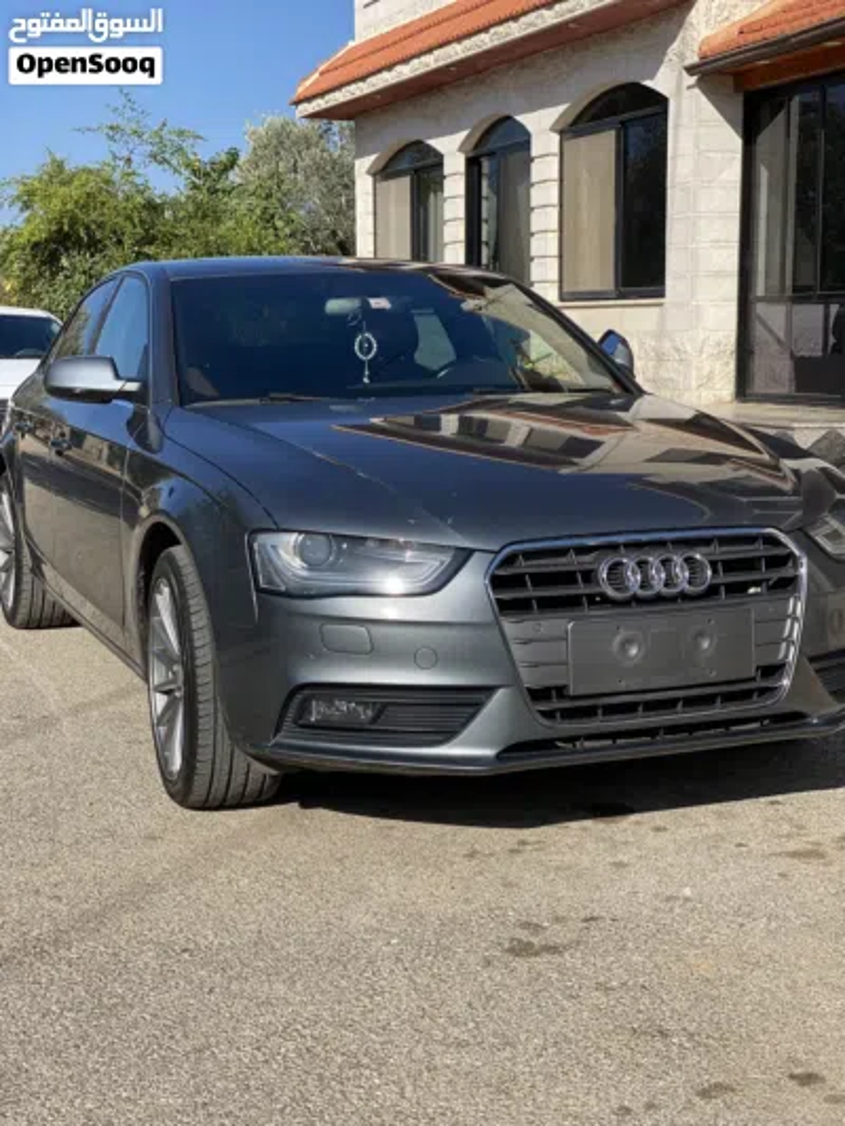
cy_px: 563
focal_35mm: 52
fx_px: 1692
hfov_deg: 28.0
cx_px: 422
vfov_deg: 36.8
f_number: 2
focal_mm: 6
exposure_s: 1/1653
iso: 20
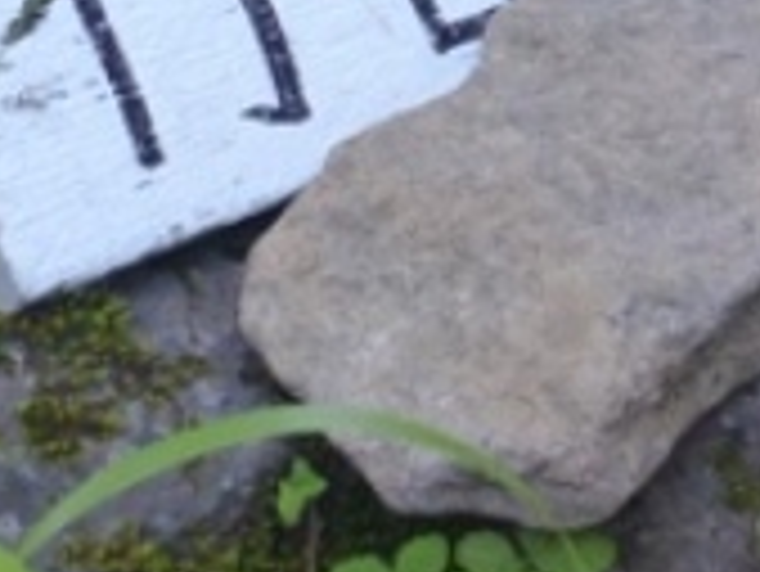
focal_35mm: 83
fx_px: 1824
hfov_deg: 23.4
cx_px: 540
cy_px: -142
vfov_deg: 16.9
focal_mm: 4.9
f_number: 3.3
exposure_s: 1/40
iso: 400
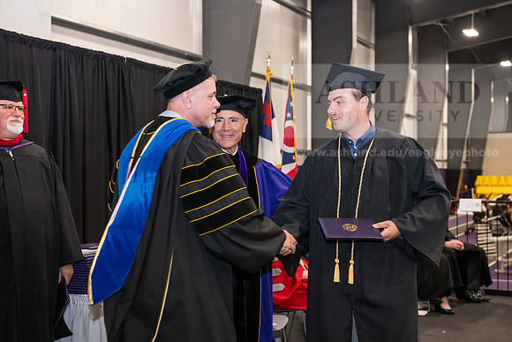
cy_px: 171
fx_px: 825
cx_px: 256
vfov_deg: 23.4
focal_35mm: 58
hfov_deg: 34.5
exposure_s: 1/125
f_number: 5
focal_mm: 58
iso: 2500
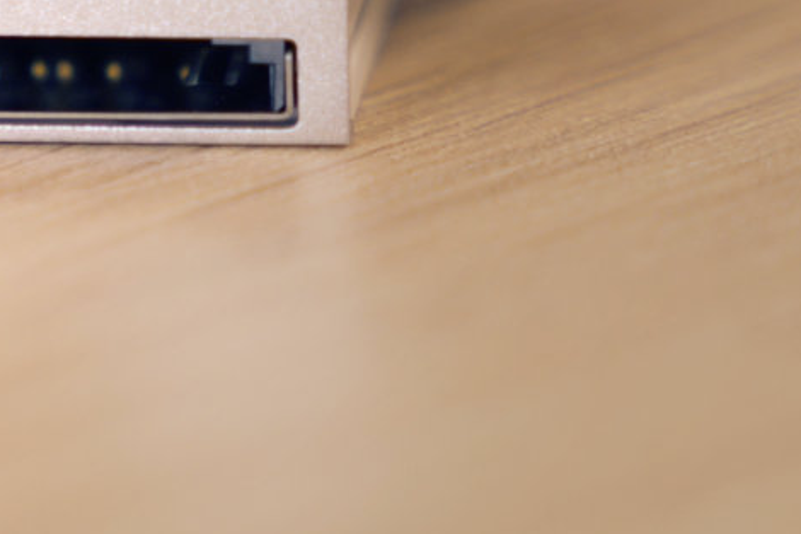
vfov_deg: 4.8
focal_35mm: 286
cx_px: -646
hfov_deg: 7.0
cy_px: -384
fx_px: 6361
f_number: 4
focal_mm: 70
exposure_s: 1/100
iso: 800
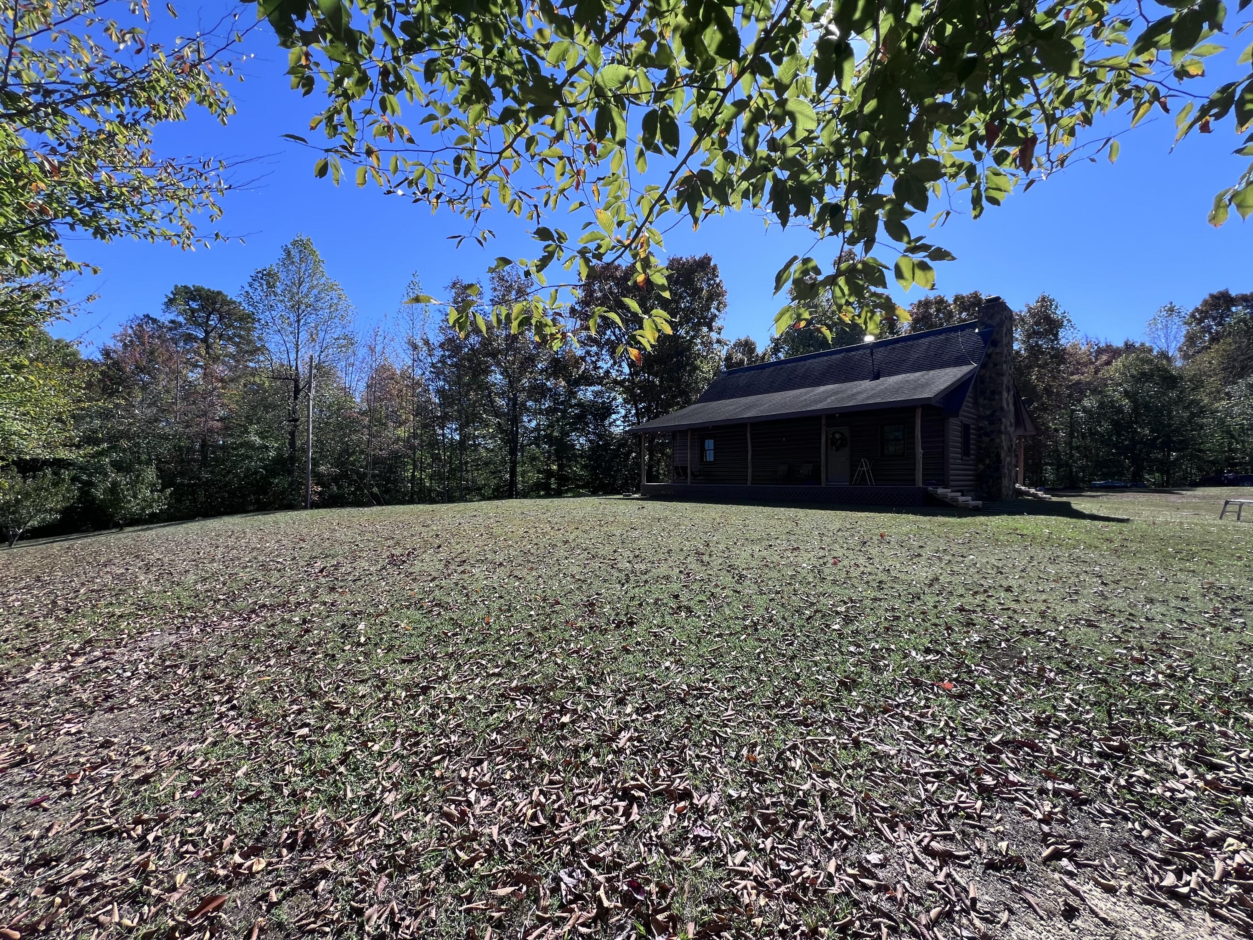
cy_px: 470
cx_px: 626
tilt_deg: +0.2
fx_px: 471
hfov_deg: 106.2
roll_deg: -0.1
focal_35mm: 13
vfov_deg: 89.9
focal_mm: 1.57
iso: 32
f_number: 1.8
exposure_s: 1/641
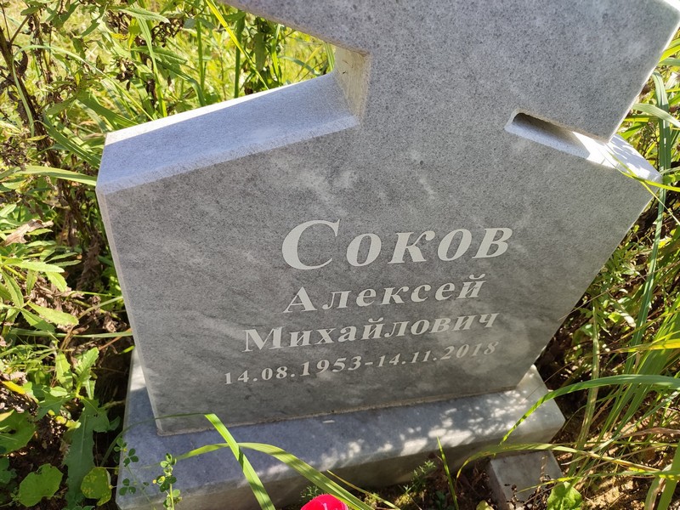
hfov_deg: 69.4
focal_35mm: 25
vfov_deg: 54.9
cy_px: 255
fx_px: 491
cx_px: 340
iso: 50
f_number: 1.9
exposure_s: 1/224
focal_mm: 6.04
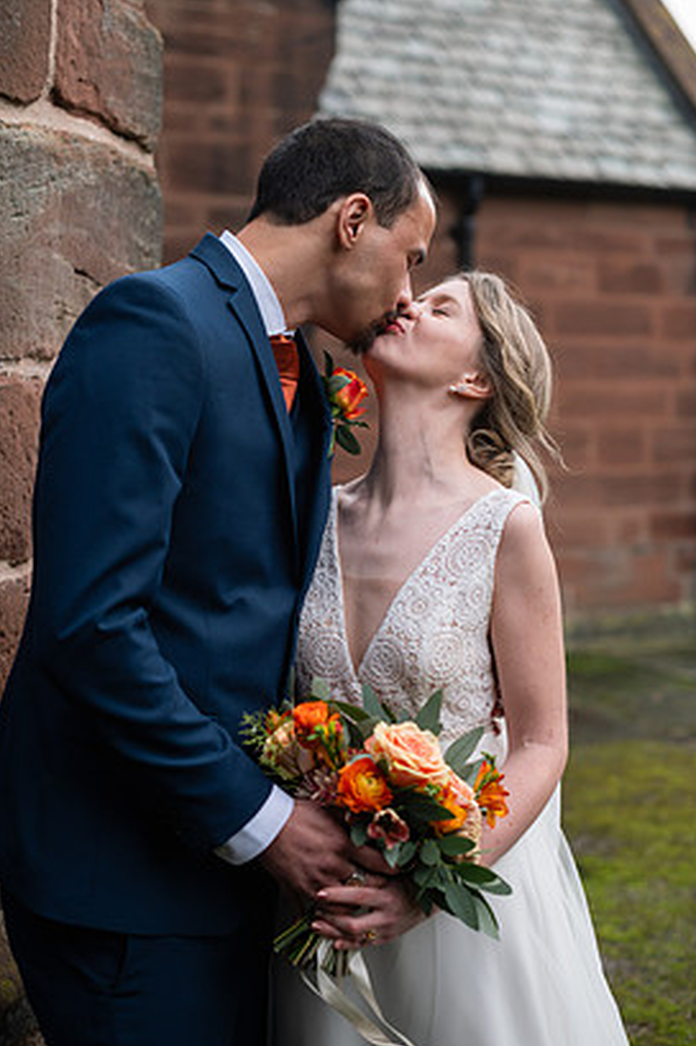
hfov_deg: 24.6
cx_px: 354
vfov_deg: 36.3
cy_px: 527
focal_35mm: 55
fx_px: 1598
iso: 400
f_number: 2.8
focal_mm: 50
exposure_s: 1/640
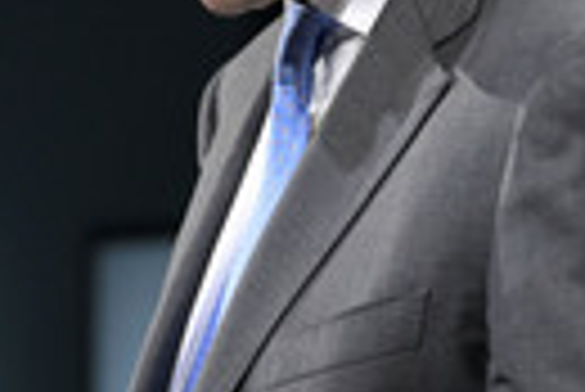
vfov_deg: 1.1
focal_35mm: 1280
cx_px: 133
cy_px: 99
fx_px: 20823
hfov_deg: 1.6
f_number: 5.6
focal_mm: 370
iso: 4000
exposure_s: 1/800
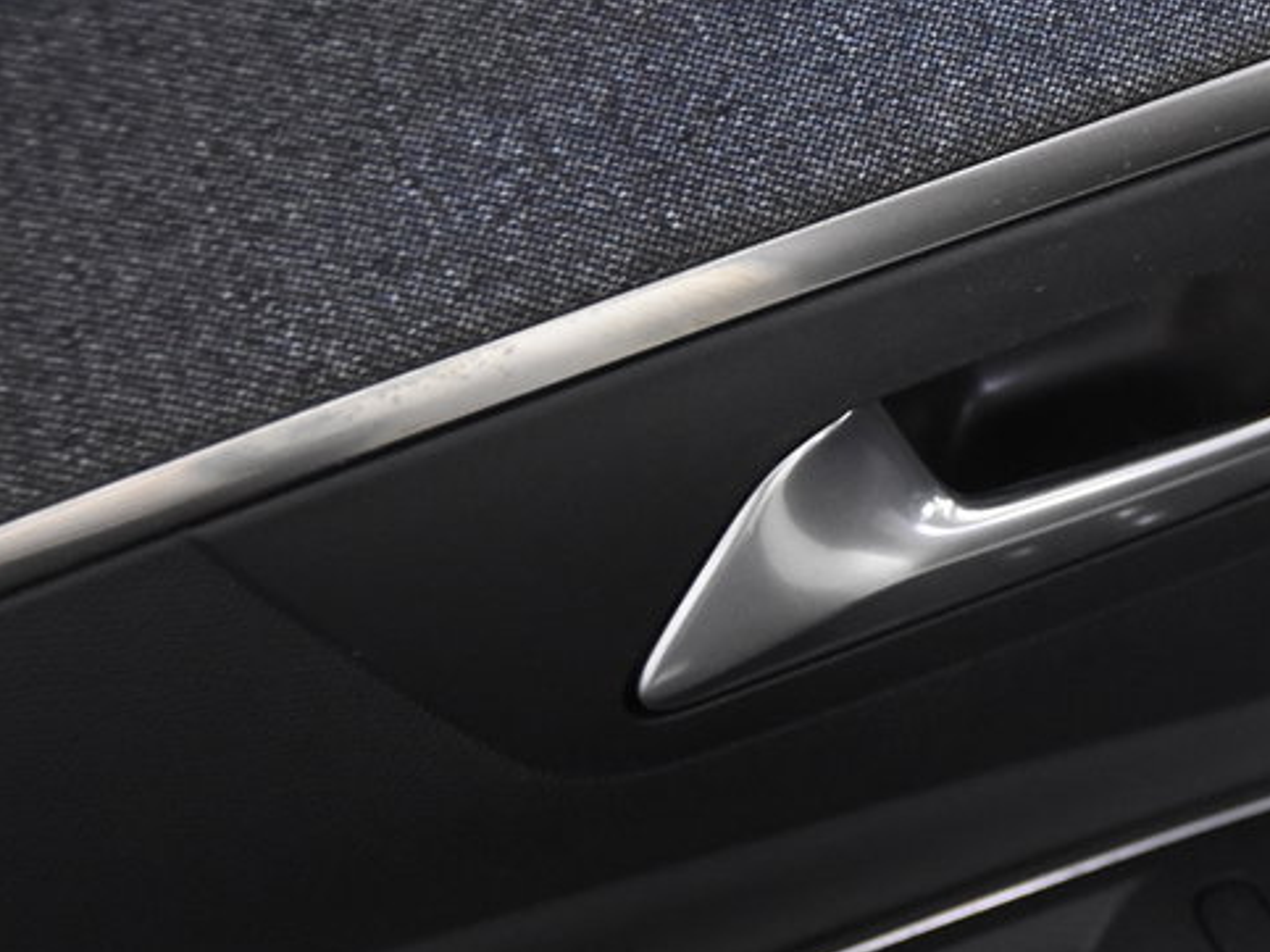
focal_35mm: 130
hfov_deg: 14.7
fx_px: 4768
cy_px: 404
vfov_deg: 11.4
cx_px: 1488
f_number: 3.3
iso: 2800
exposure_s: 1/50
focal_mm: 34
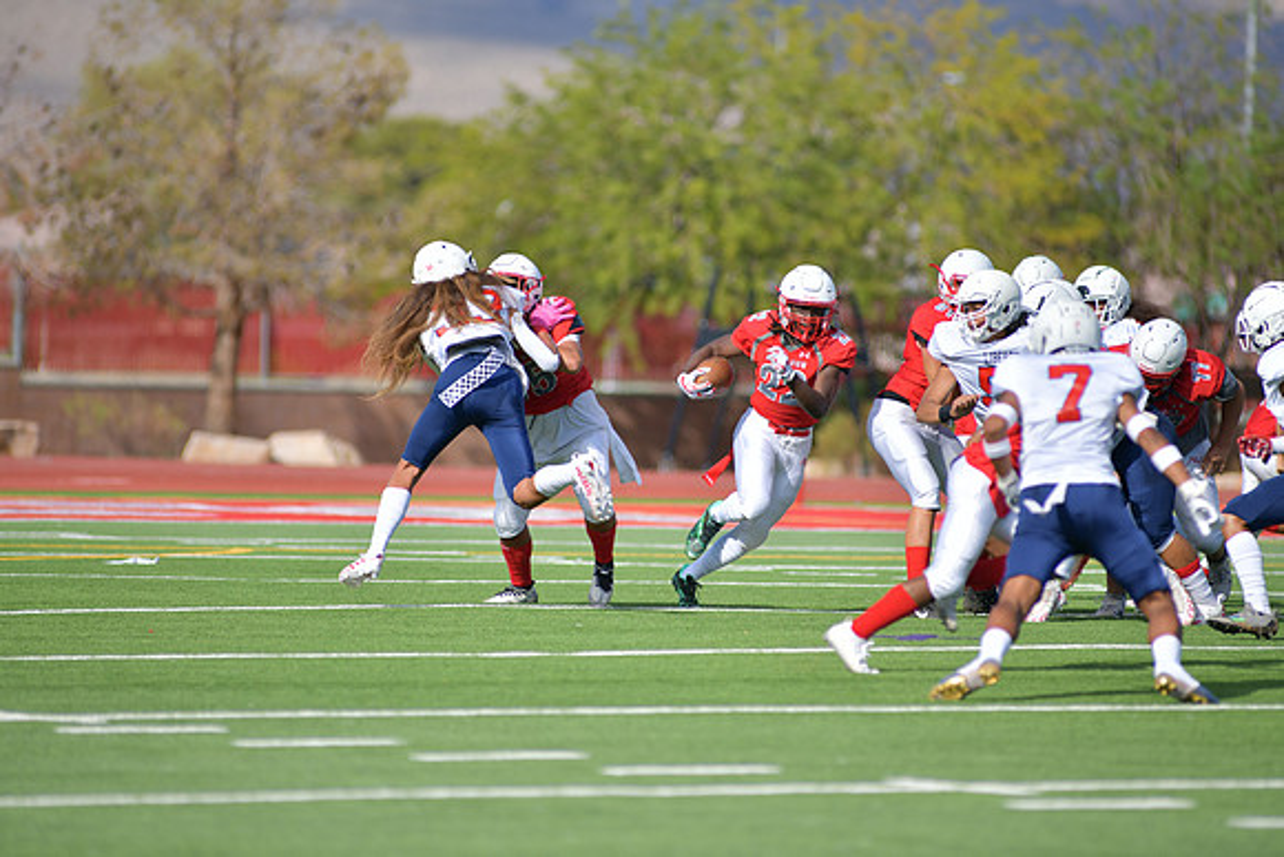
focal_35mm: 300
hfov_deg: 6.9
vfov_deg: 4.6
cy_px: 428
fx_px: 10702
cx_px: 642
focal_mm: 300
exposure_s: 1/2000
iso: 100
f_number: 3.5
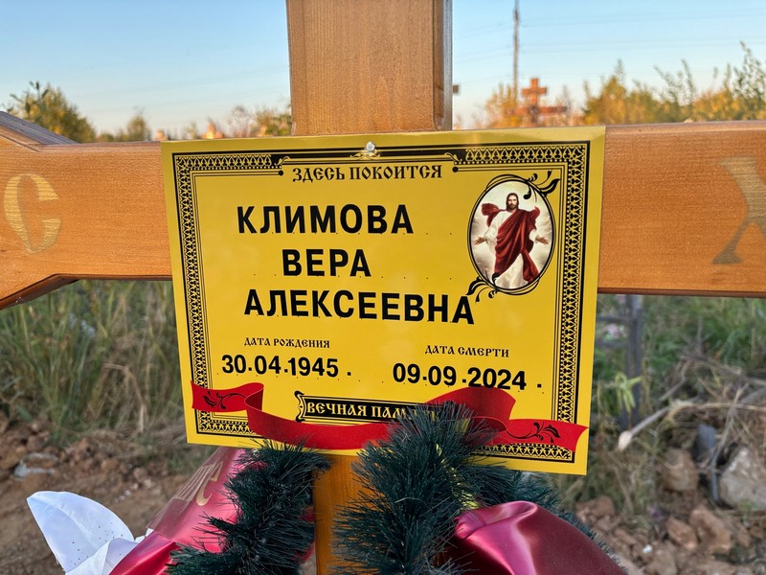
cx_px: 383
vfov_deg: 53.1
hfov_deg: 67.3
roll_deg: +1.4
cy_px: 288
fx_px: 575
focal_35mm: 26
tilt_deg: -15.9
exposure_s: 1/228
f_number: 1.6
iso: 40
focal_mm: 5.96
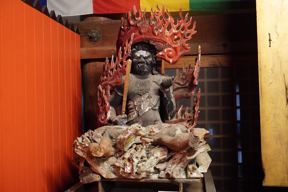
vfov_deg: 28.1
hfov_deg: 41.1
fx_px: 384
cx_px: 144
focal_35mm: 48
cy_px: 96
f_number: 5
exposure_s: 1/50
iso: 6400
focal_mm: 32
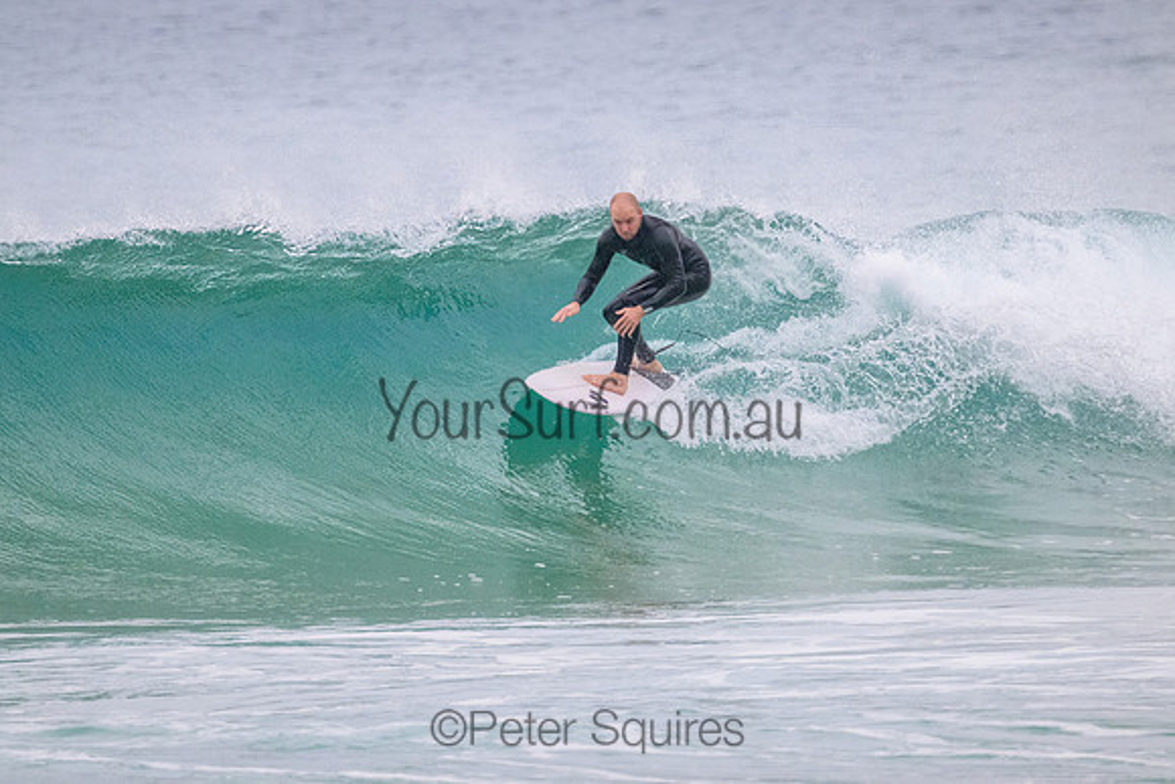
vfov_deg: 1.6
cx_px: 597
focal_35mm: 845
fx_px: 27587
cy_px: 370
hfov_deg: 2.4
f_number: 11
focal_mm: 800
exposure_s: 1/1250
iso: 5600
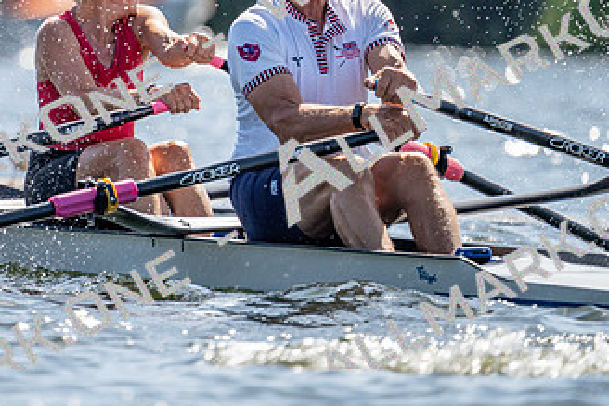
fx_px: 17956
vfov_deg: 1.3
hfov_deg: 1.9
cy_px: 51
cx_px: 119
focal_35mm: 1061
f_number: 6.3
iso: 500
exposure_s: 1/2000
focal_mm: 600
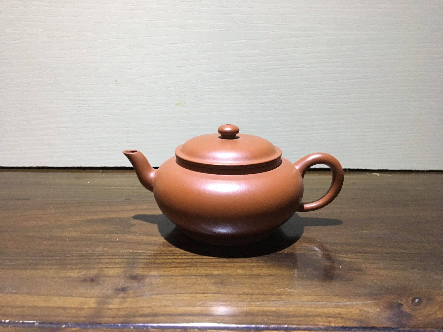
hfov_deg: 61.7
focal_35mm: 29
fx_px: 371
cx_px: 222
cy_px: 166
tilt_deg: -17.5
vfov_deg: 48.2
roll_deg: -0.9
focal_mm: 4.15
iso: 250
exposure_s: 1/25
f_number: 2.2
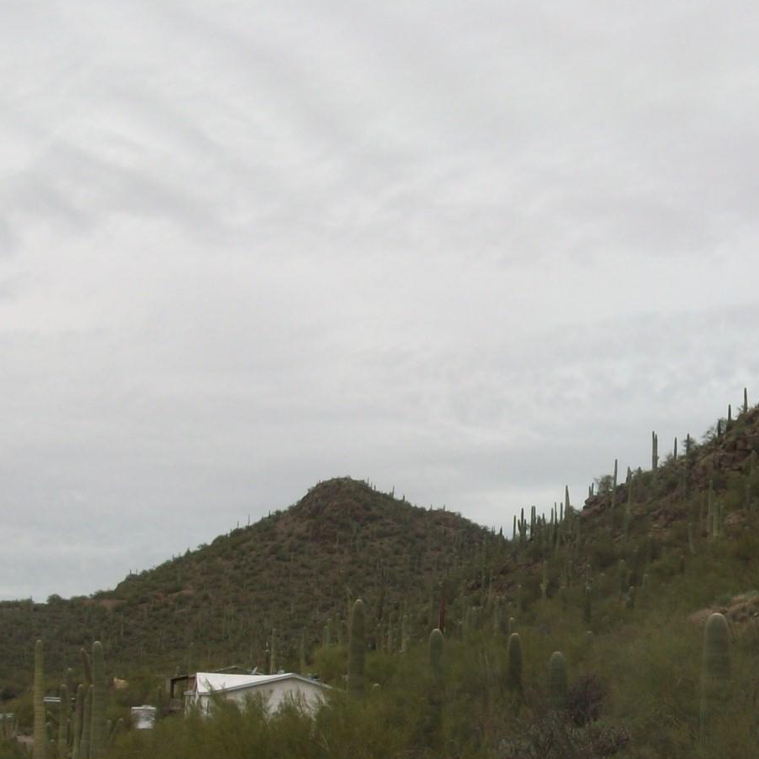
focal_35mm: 68
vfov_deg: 25.3
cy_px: 462
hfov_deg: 24.5
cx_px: 713
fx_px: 1687
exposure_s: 1/463
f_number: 5.5
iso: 64
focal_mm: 5.7
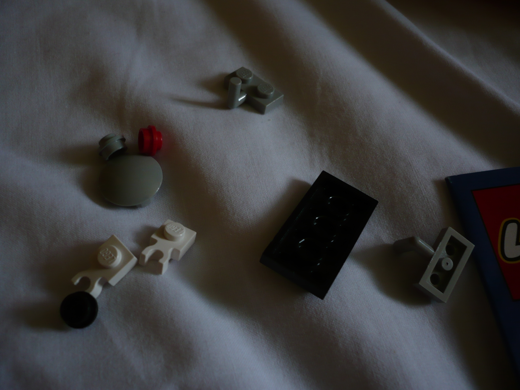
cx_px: 260
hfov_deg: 52.6
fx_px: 526
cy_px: 195
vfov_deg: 40.7
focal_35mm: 35
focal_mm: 5.8
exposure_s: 1/30
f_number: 2.8
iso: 100
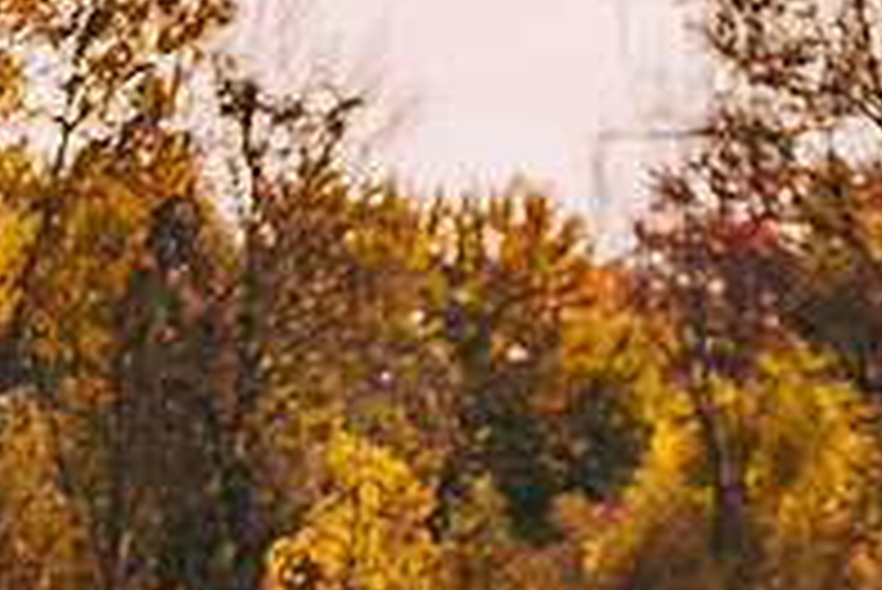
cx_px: 572
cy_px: 781
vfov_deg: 2.7
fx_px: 12308
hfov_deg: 4.1
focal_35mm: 502
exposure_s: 1/2000
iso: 160
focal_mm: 170
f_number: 2.8
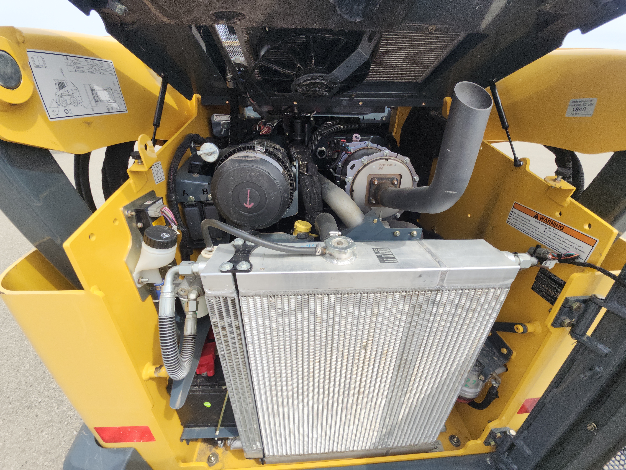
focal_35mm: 13
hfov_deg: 106.2
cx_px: 313
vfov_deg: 89.9
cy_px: 235
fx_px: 235
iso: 40
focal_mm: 1.74
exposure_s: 1/692
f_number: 2.2
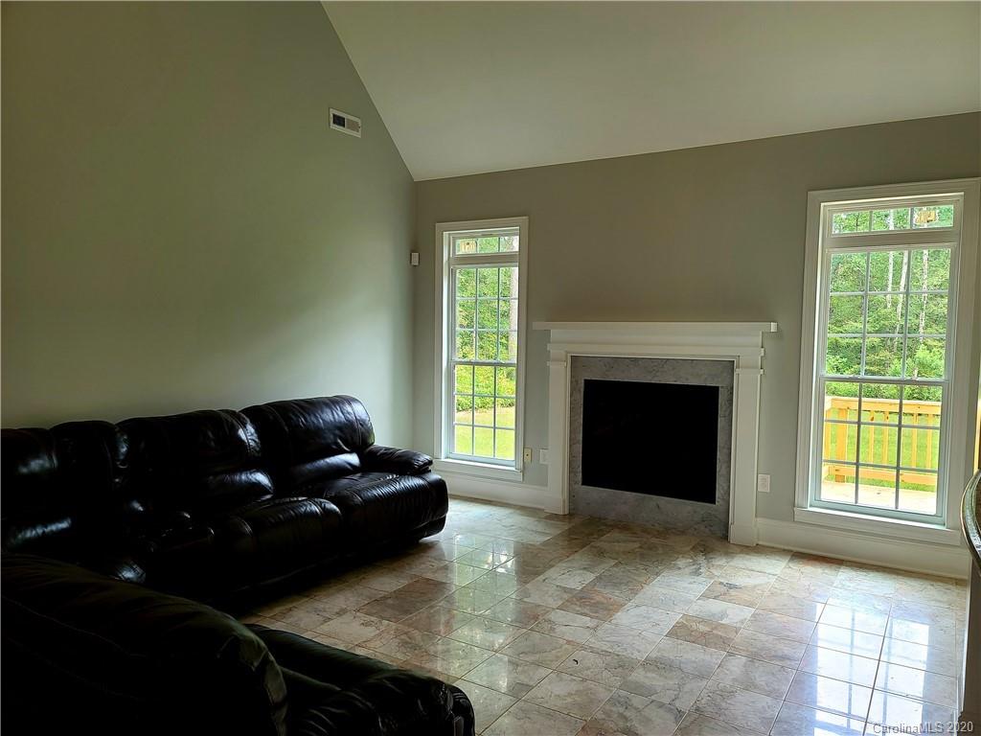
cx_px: 490
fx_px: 708
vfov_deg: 54.9
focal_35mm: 25
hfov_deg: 69.4
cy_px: 368
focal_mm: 7
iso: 50
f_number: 1.8
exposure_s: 1/59
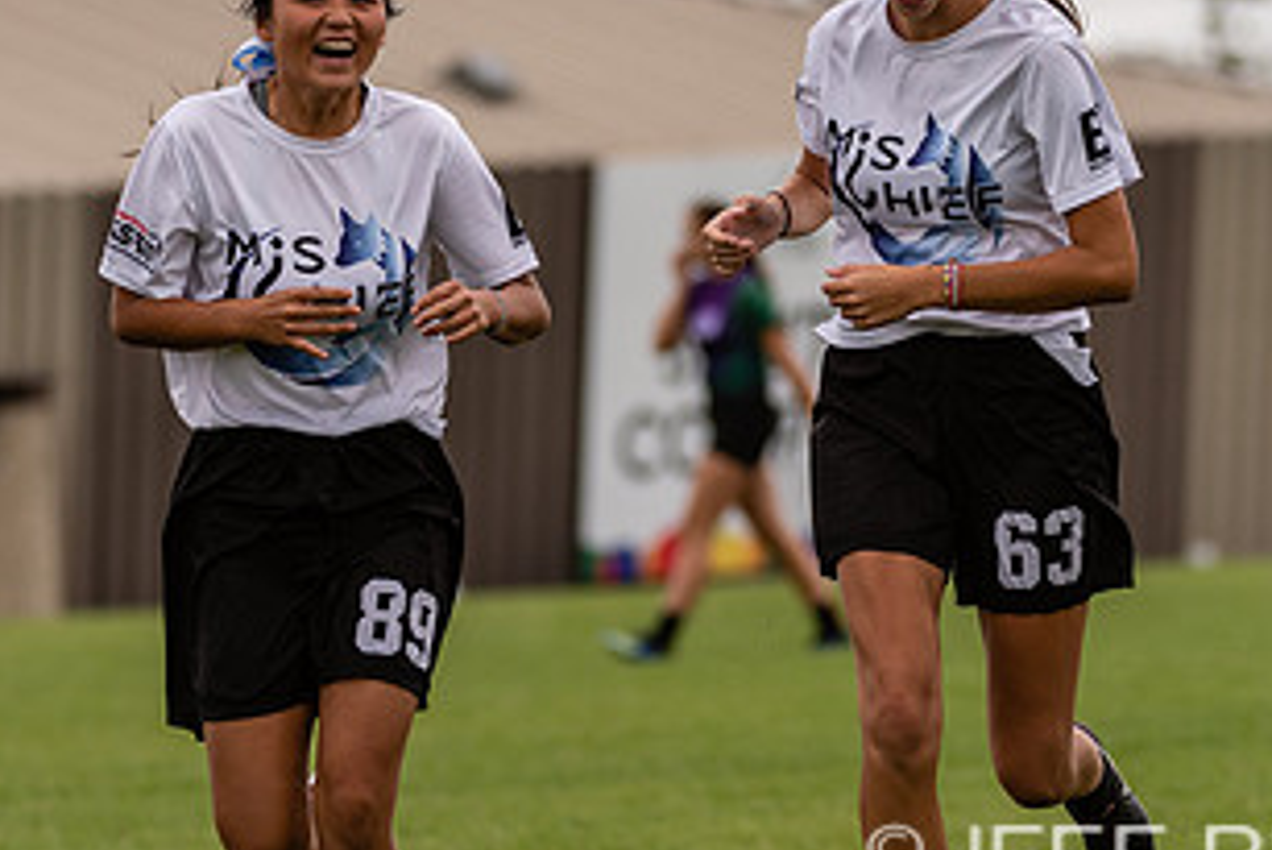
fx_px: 20007
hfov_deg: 3.6
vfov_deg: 2.4
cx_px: 592
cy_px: 226
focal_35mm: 566
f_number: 4
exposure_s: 1/1000
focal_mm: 200
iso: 250
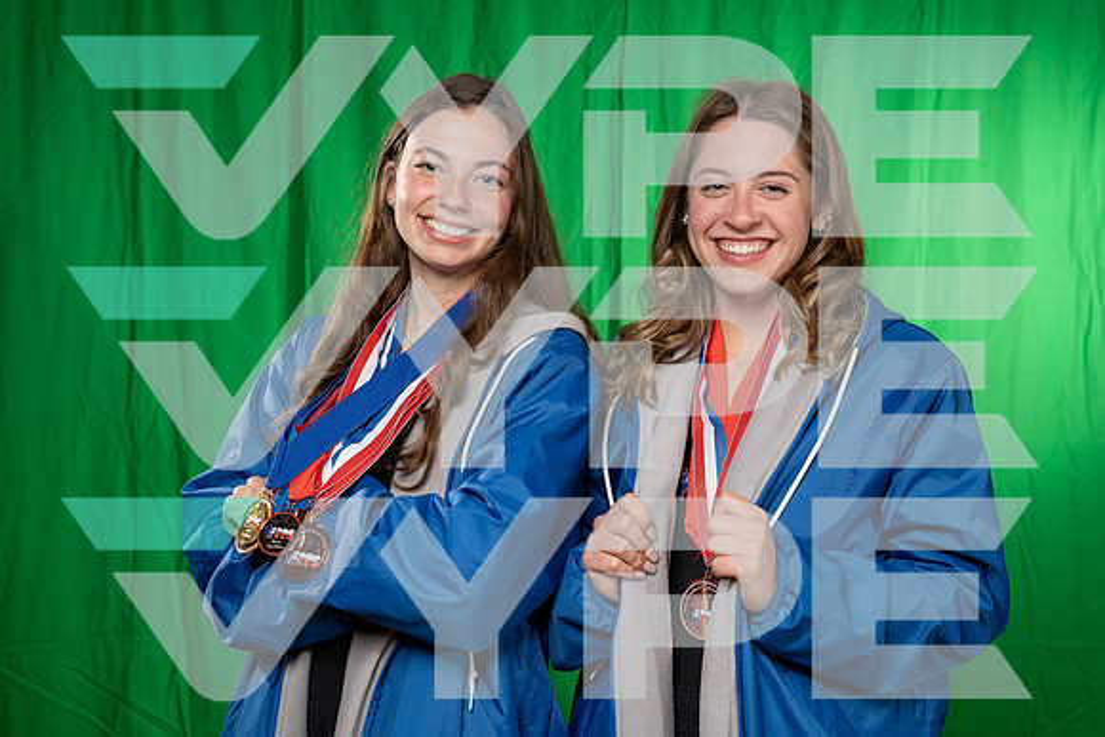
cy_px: 368
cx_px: 552
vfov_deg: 27.0
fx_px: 1535
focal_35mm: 50
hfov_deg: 39.6
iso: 200
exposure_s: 1/250
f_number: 5.6
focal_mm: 50
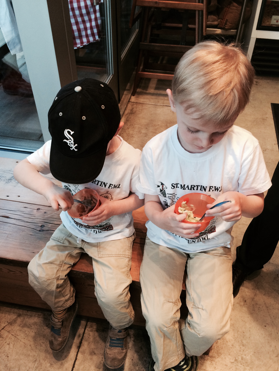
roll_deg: +0.2
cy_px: 186
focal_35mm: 29
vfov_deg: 61.7
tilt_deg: -44.2
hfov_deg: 48.2
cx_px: 140
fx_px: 312
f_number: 2.2
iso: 64
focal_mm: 4.15
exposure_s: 1/30
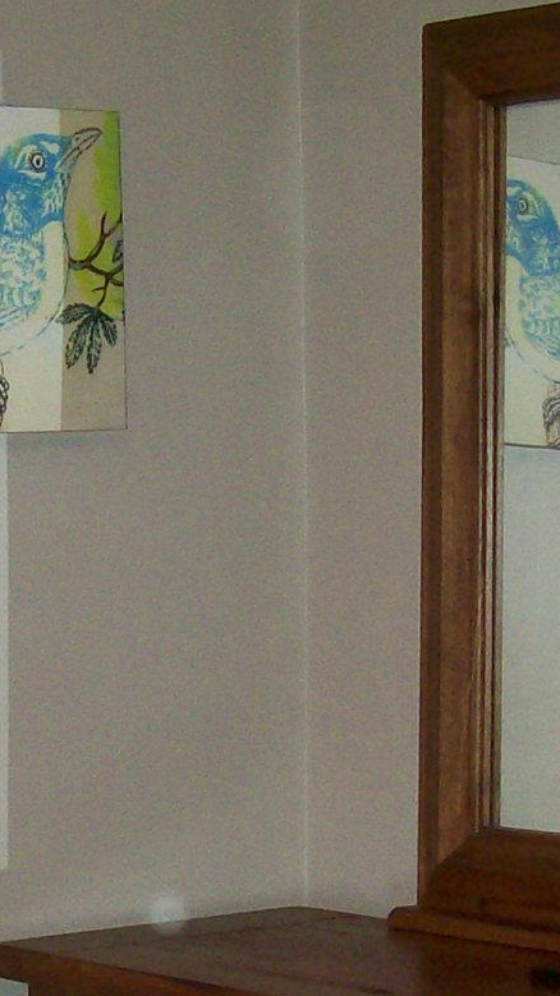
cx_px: 193
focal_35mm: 116
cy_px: 901
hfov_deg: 10.4
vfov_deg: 18.2
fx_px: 3063
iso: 140
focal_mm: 6
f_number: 2.7
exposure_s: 1/64
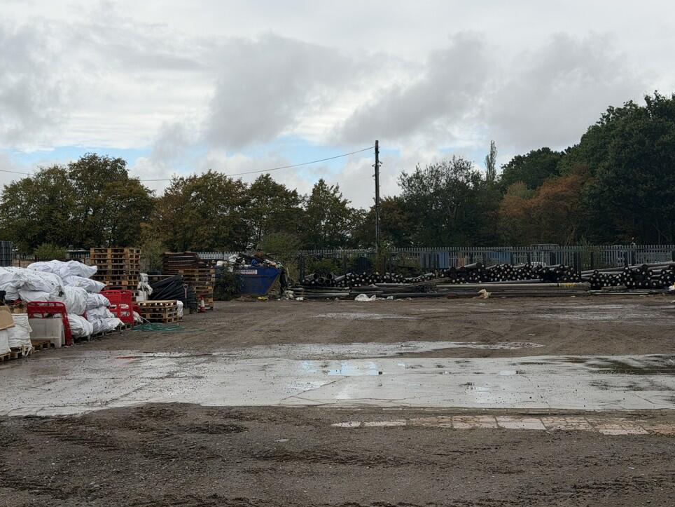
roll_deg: +1.9
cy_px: 241
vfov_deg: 28.6
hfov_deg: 37.5
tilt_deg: +0.8
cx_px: 342
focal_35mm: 51
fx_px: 994
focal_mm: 6.76
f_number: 1.78
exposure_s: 1/4098
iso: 64
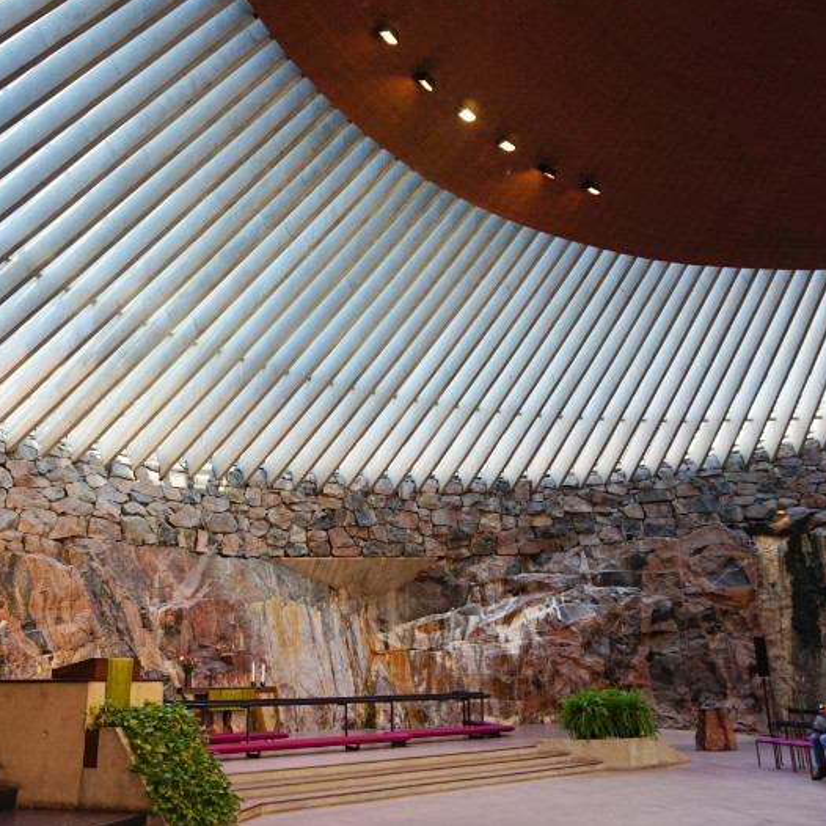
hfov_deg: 52.4
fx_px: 837
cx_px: 364
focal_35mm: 31
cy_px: 411
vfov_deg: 52.5
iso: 320
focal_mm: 16
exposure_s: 1/60
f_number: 4
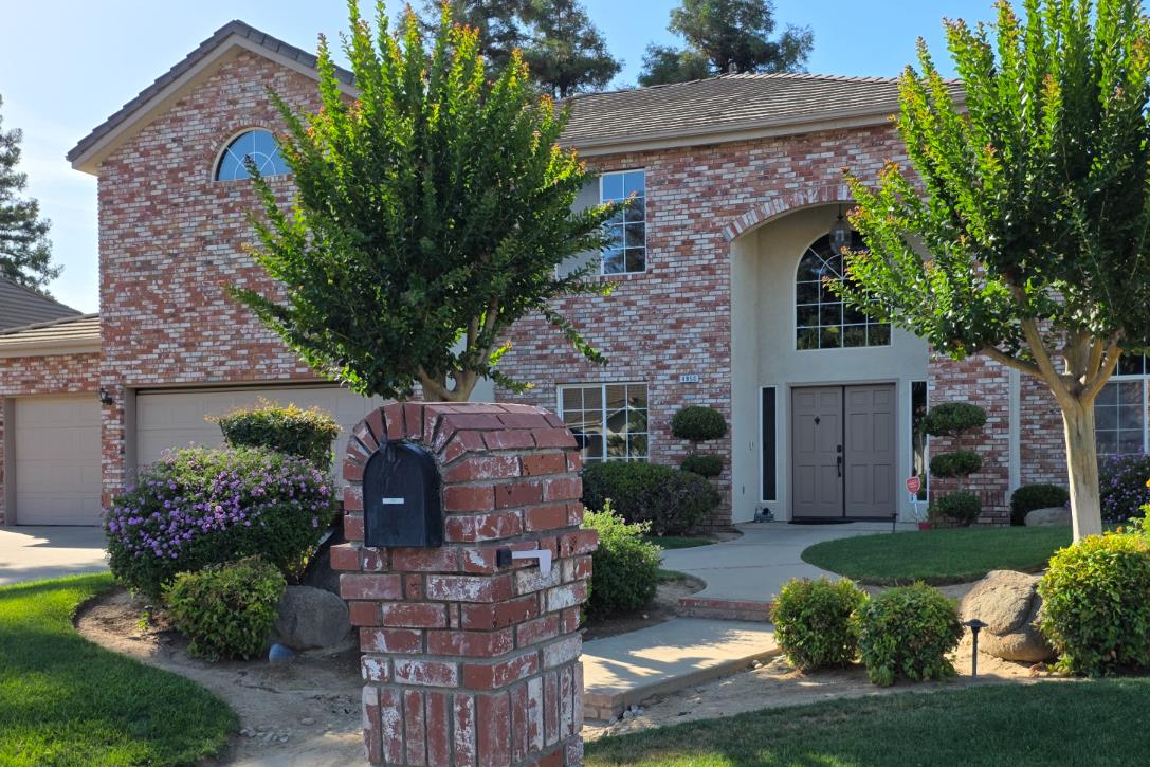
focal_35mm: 33
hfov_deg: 56.5
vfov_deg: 39.6
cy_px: 495
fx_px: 1054
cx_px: 726
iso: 80
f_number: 1.7
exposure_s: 1/3798
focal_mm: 6.25
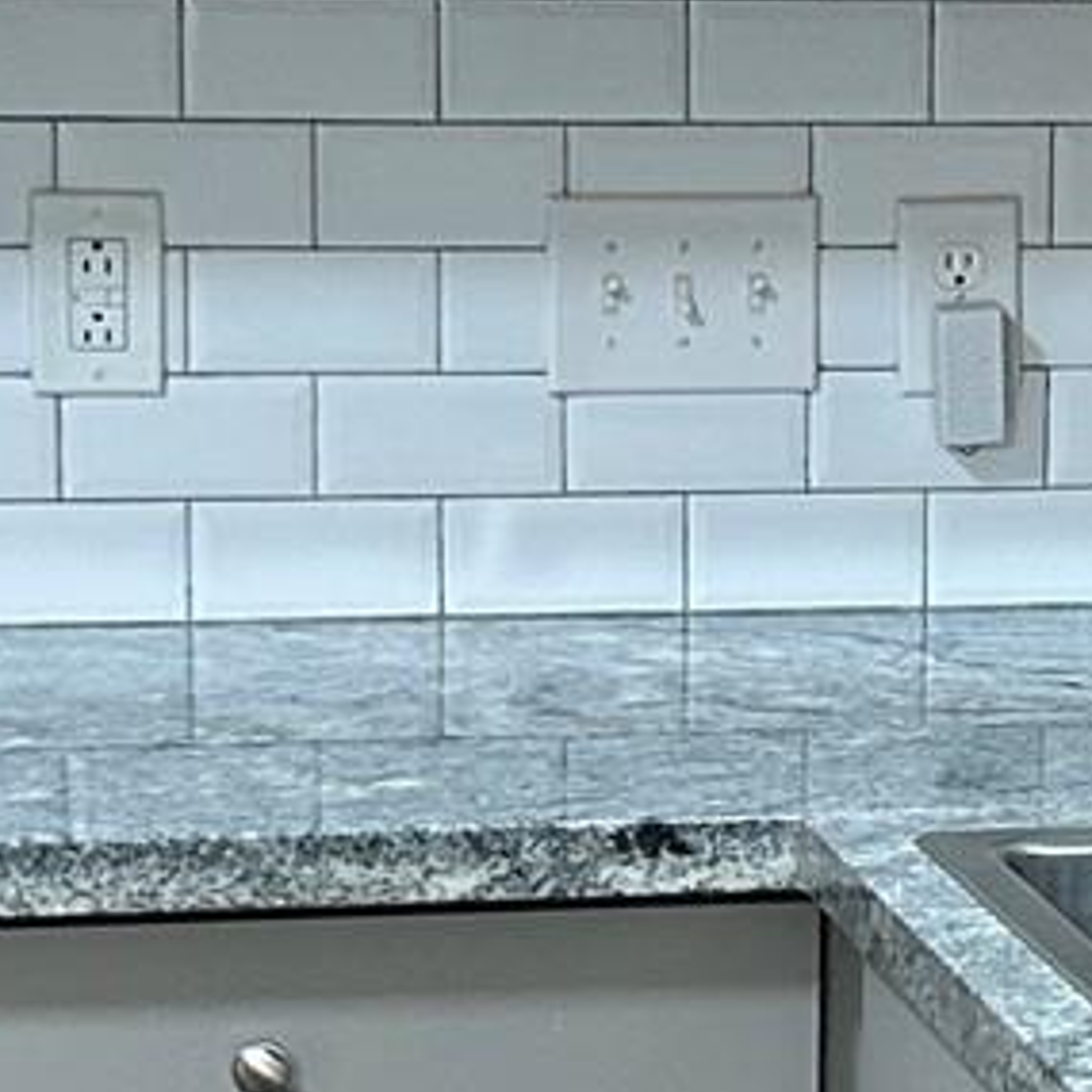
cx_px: 1119
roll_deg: -1.0
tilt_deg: -10.9
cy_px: 755
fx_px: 5889
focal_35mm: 165
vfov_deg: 10.6
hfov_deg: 10.5
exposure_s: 1/60
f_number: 1.5
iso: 160
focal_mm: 5.7
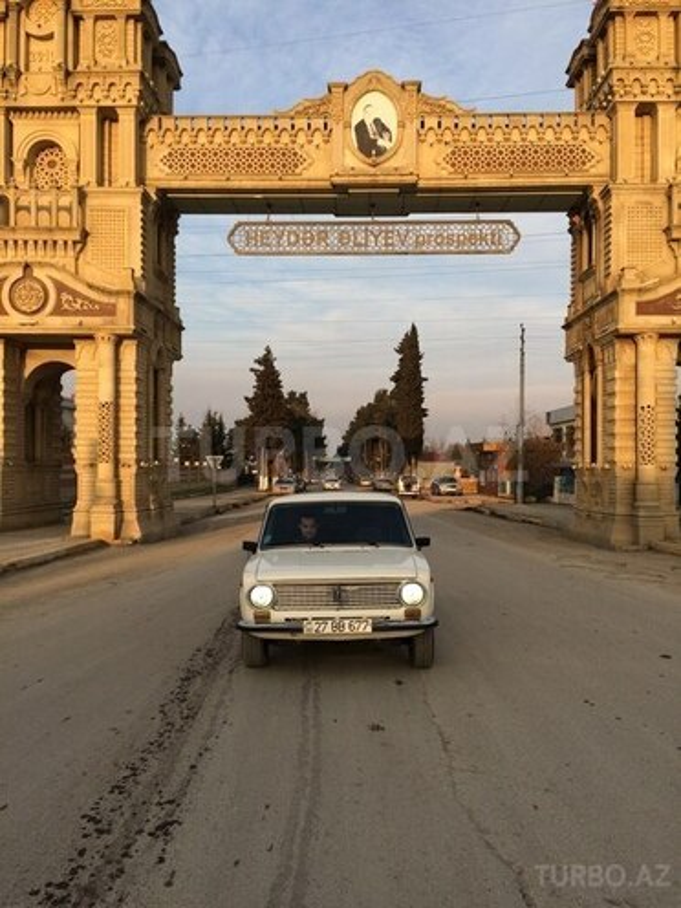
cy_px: 454
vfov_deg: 61.7
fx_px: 761
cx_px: 340
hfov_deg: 48.2
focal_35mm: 29
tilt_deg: +0.8
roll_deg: -0.3
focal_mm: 4.15
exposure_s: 1/604
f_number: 2.2
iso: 32
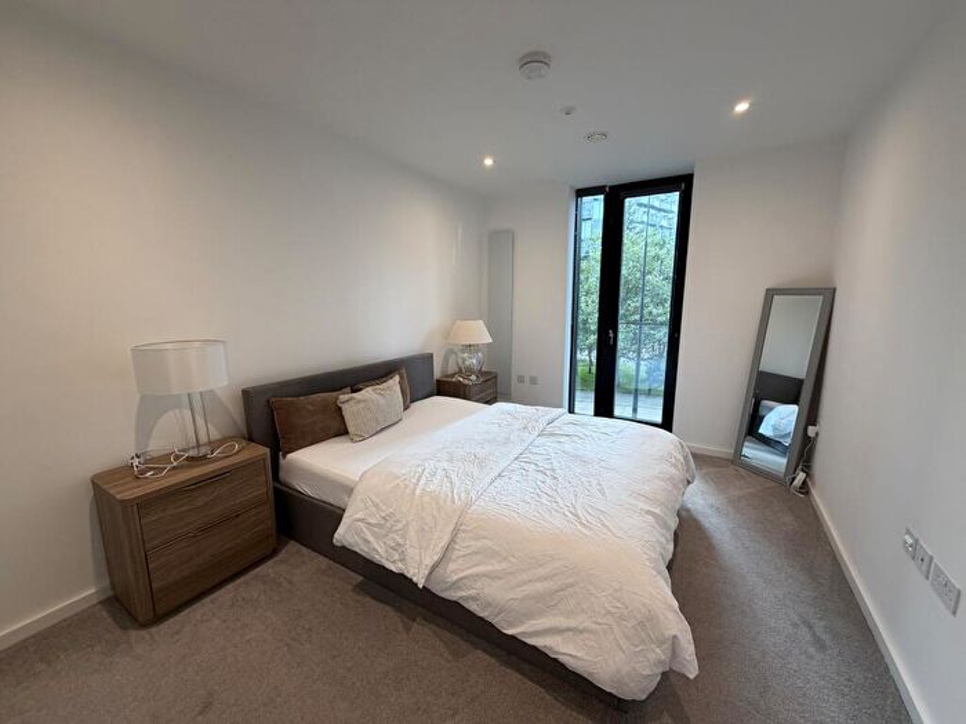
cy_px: 362
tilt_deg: -7.5
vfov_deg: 85.7
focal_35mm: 14
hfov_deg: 102.1
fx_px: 391
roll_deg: -0.7
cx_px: 483
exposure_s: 1/100
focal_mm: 2.22
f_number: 2.2
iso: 125
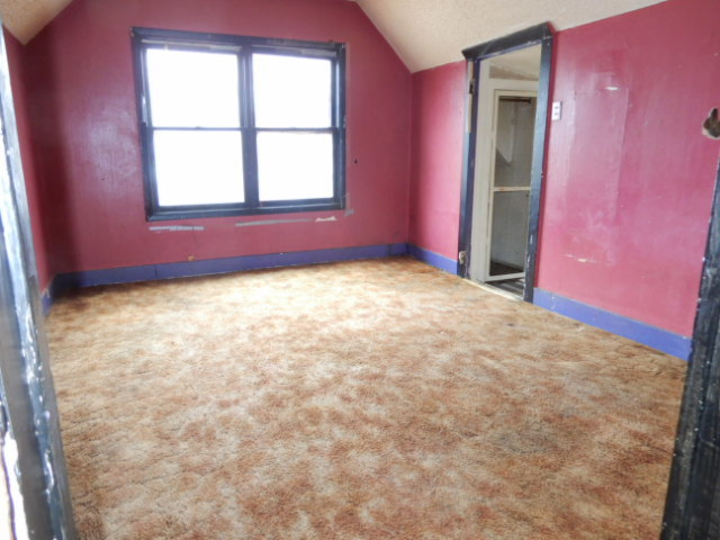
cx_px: 360
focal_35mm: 24
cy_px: 270
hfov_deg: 71.6
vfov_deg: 56.8
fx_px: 499
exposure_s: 1/30
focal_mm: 4.3
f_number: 3.4
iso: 400
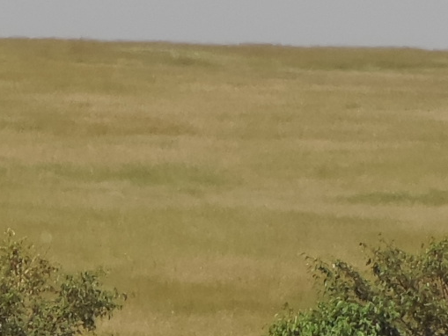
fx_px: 8712
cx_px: -489
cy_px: -63
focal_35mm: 673
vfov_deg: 2.2
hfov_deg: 2.9
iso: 80
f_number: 4.2
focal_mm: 18.7
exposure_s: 1/800
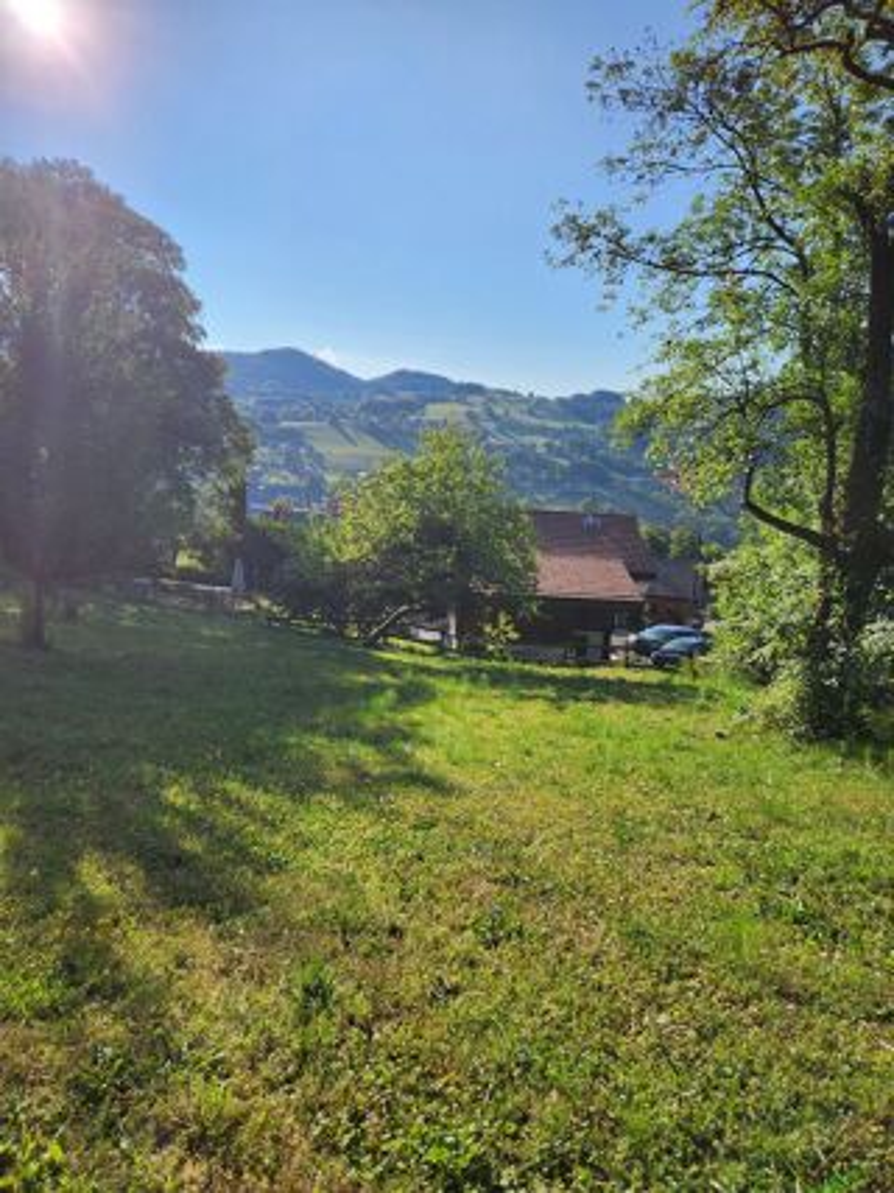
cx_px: 447
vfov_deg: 73.9
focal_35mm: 23
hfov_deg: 58.9
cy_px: 596
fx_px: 792
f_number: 1.8
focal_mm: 5.4
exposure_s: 1/2240
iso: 20
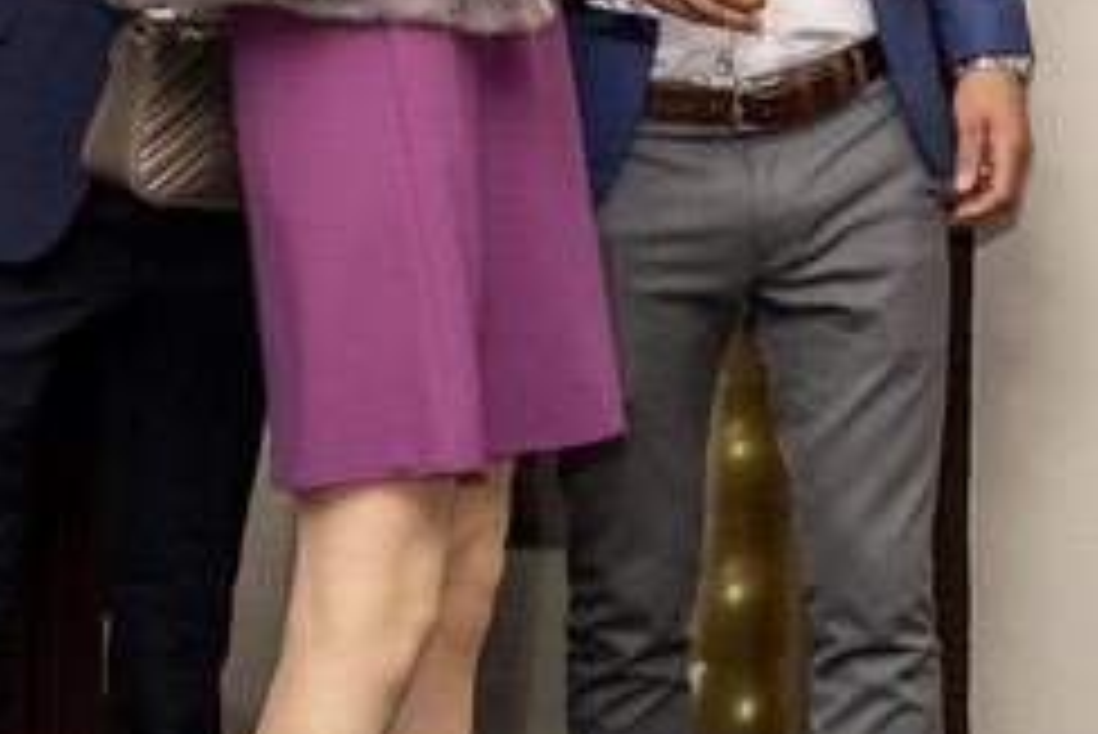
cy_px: -182
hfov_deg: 10.2
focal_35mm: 202
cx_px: 670
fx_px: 6164
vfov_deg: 6.8
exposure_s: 1/125
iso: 1250
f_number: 2.8
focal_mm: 51.6
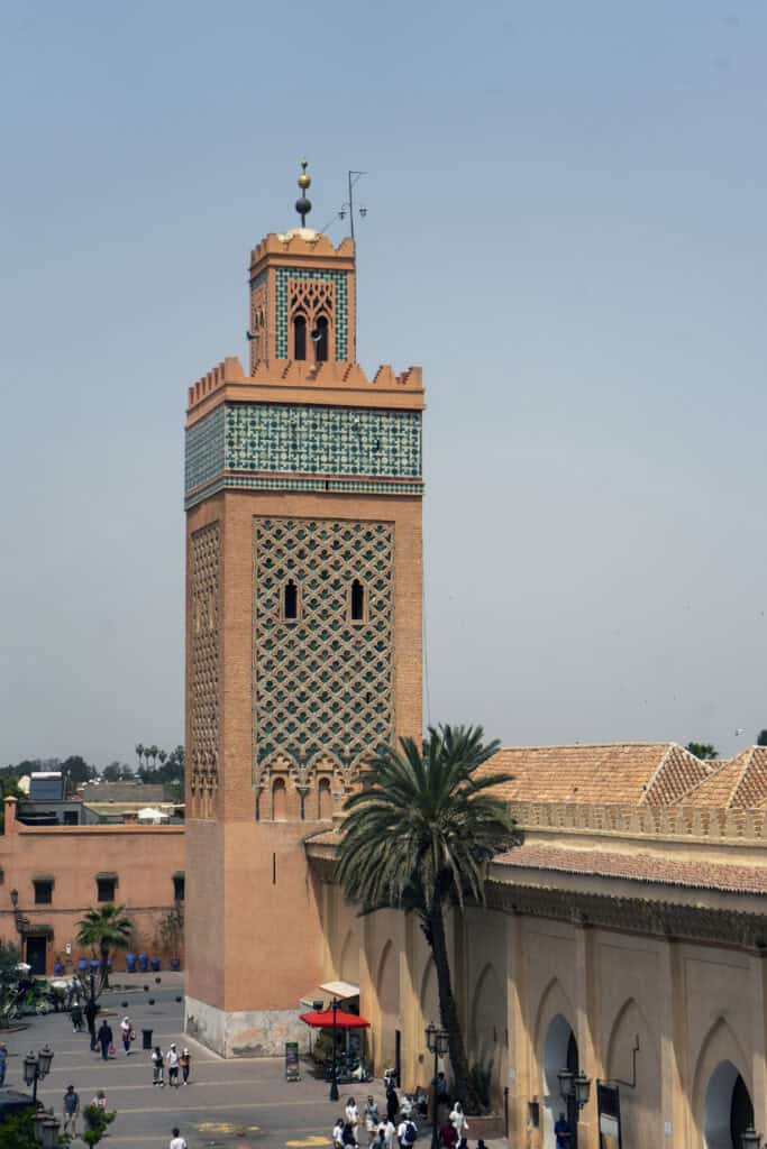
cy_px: 574
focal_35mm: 70
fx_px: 2236
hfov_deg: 19.5
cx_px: 384
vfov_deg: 28.8
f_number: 5.6
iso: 50
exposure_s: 1/640
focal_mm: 70
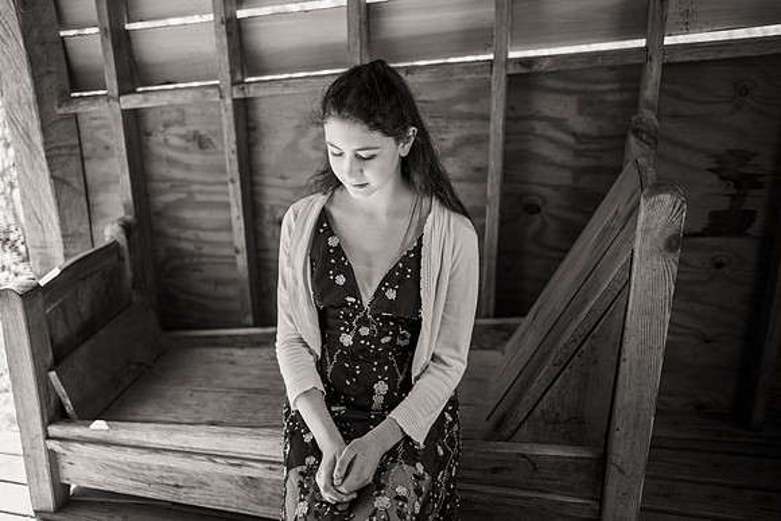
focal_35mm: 35
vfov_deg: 37.9
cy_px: 260
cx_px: 390
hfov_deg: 54.4
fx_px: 759
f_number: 1.8
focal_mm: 35
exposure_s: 1/250
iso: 160
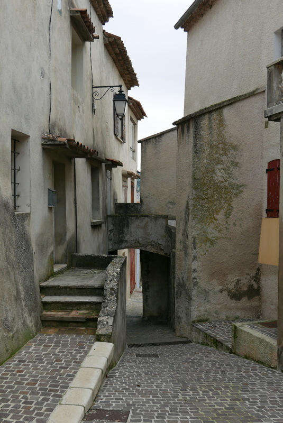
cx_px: 142
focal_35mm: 41
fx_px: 482
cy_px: 212
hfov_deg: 32.7
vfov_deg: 47.4
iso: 200
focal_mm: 18.6
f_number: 5.6
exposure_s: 1/160
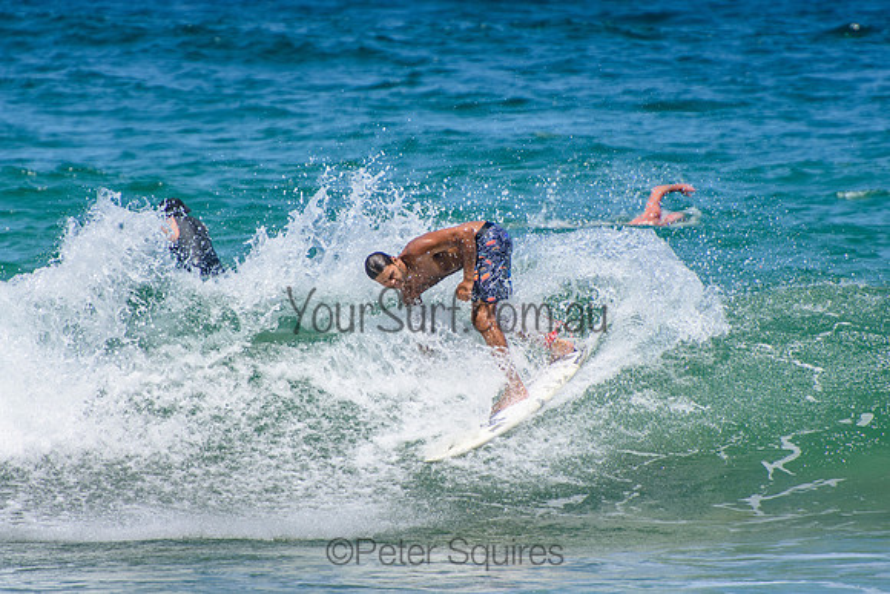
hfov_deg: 3.4
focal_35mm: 600
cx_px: 445
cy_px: 297
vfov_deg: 2.3
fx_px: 14836
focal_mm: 400
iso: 320
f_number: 5.6
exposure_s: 1/2000
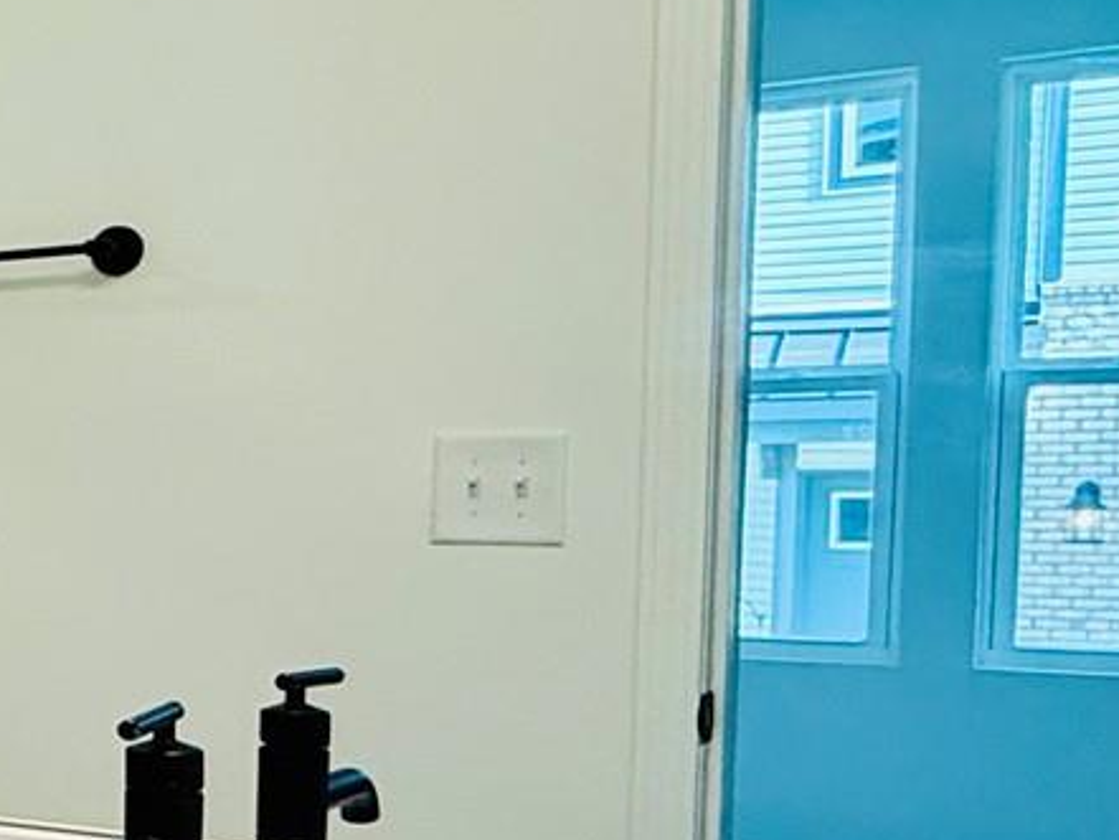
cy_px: 609
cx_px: -883
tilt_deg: -3.2
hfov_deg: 20.8
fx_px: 2102
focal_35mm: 65
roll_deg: +0.4
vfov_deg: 22.4
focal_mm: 2.22
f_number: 2.2
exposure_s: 1/120
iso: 160
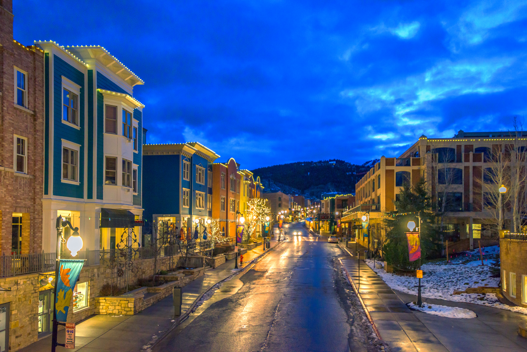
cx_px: 264
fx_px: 439
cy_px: 176
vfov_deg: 43.6
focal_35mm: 30
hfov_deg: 61.9
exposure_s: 1/50
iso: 2000
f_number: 2.8
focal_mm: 30
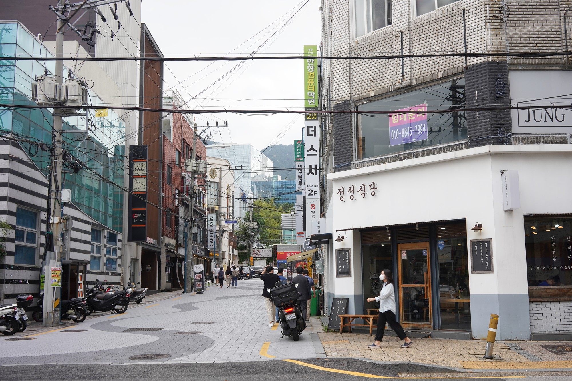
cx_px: 286
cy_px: 190
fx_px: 556
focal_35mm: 35
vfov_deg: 37.9
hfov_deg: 54.4
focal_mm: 35
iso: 400
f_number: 13
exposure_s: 1/100
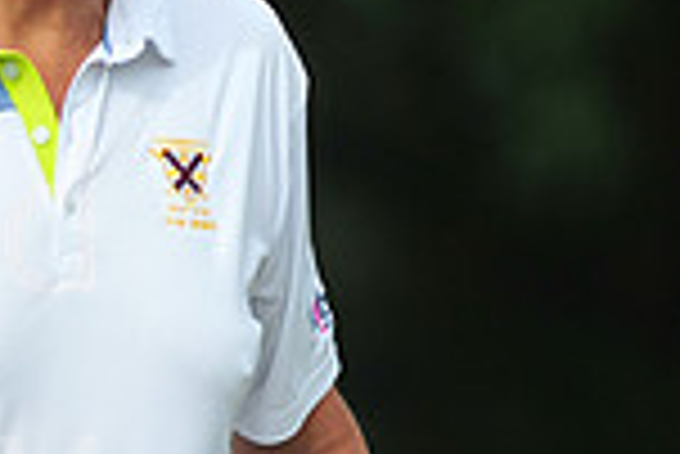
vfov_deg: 1.2
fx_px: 21724
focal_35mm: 1149
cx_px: -473
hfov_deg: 1.8
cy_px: 261
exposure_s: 1/2500
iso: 320
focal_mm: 300
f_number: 5
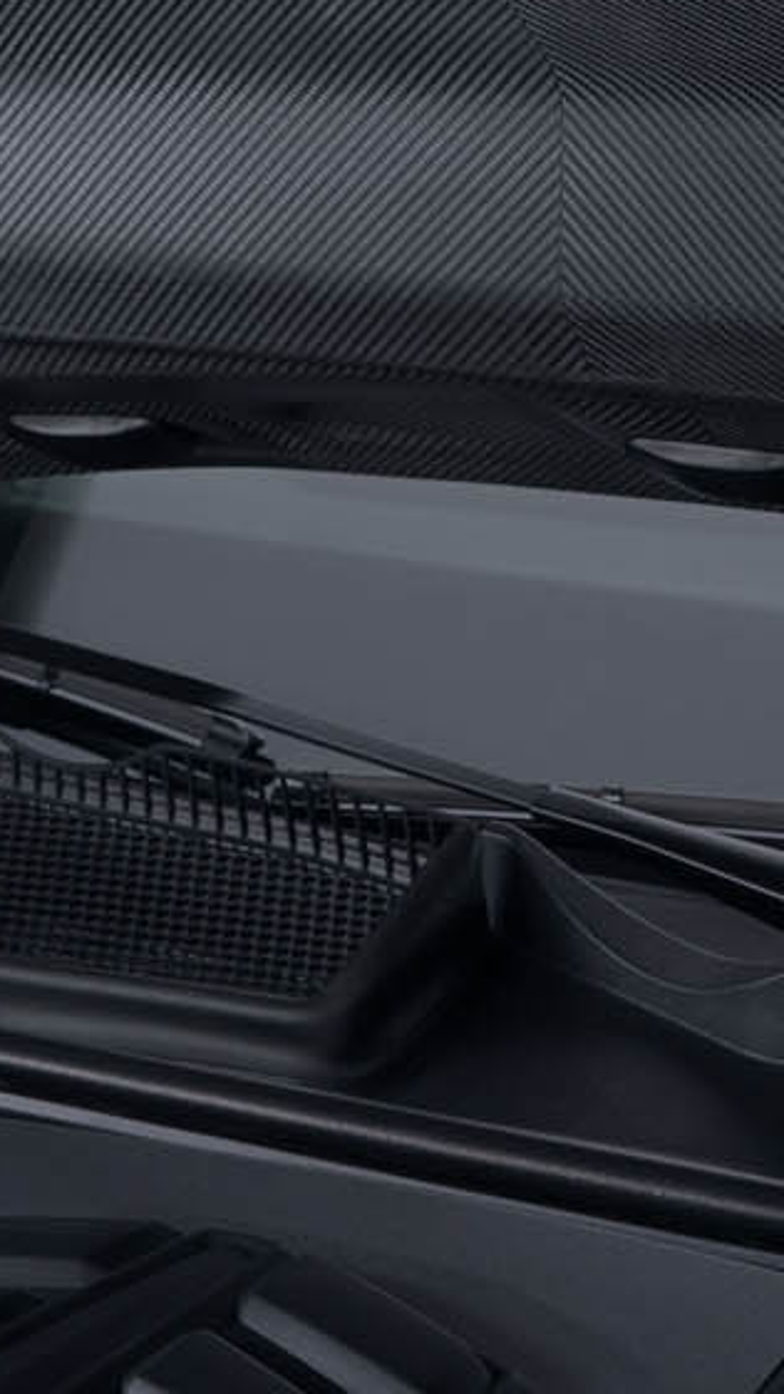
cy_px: -15
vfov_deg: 11.5
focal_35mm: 185
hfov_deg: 6.5
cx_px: -381
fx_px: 6830
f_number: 9
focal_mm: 42.4
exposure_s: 1/3
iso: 320
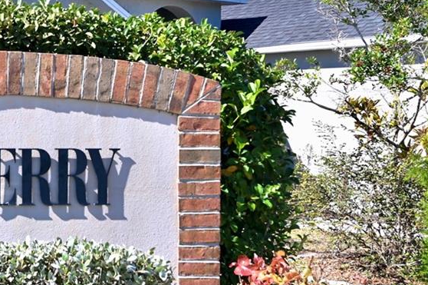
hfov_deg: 22.4
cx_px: -39
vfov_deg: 15.9
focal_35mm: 86
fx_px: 1022
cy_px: 131
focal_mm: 30
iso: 100
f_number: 6.3
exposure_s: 1/320
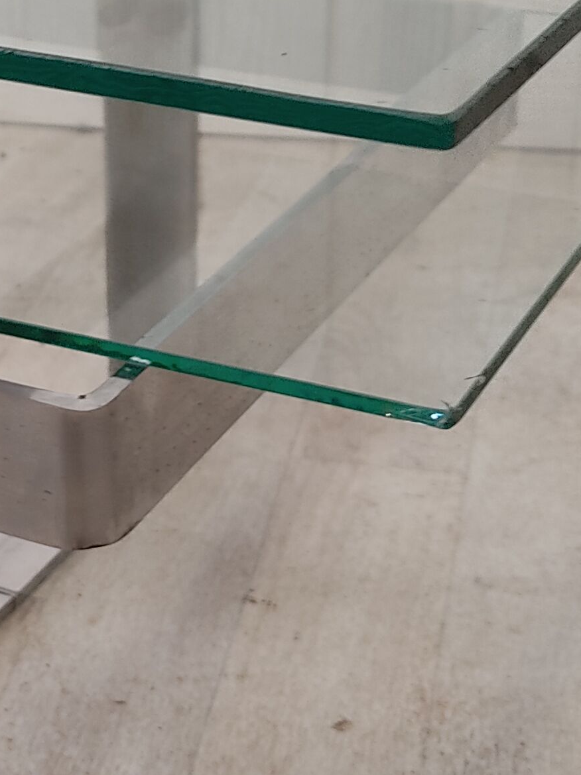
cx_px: 42
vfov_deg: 21.9
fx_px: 1993
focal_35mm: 89
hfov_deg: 16.3
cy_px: 263
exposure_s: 1/33
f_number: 1.79
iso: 276
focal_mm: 4.74
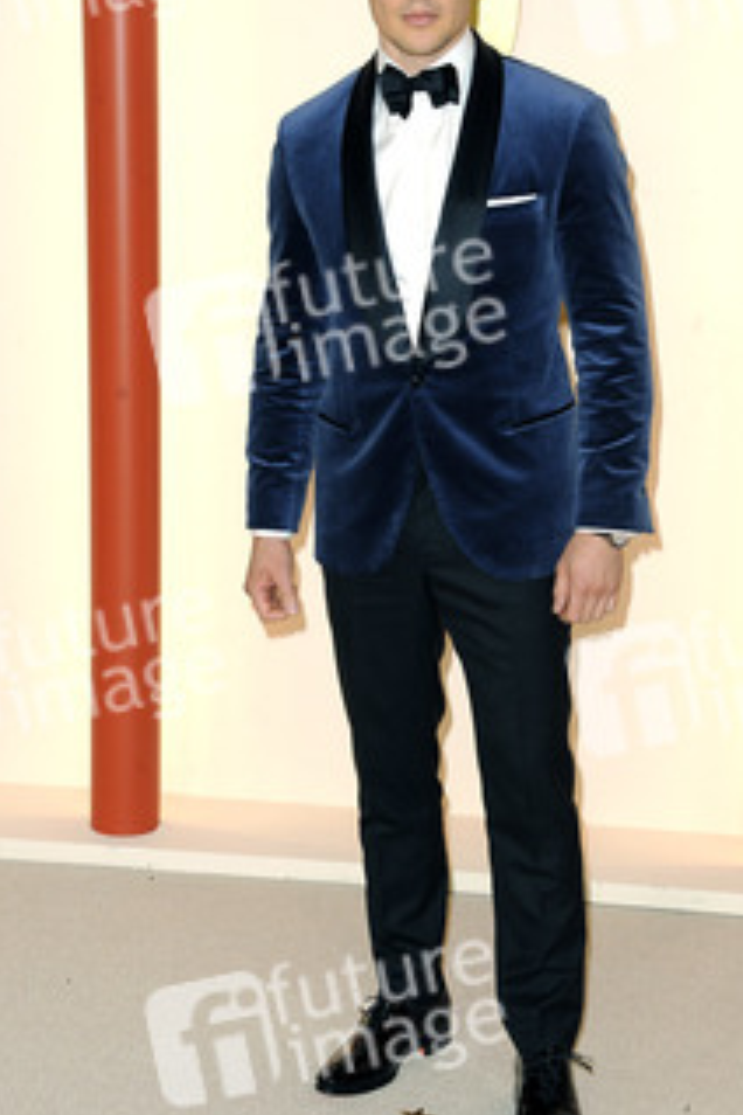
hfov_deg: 17.5
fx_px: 2415
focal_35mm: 78
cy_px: 498
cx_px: 429
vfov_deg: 26.0
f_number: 6.3
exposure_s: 1/200
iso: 1600
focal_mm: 62
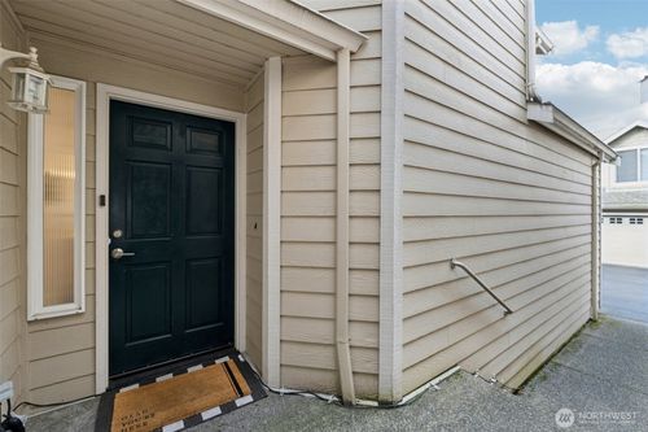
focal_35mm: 15
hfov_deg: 100.4
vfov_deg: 77.3
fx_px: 270
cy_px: 216
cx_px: 324
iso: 250
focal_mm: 10
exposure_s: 1/8
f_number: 9
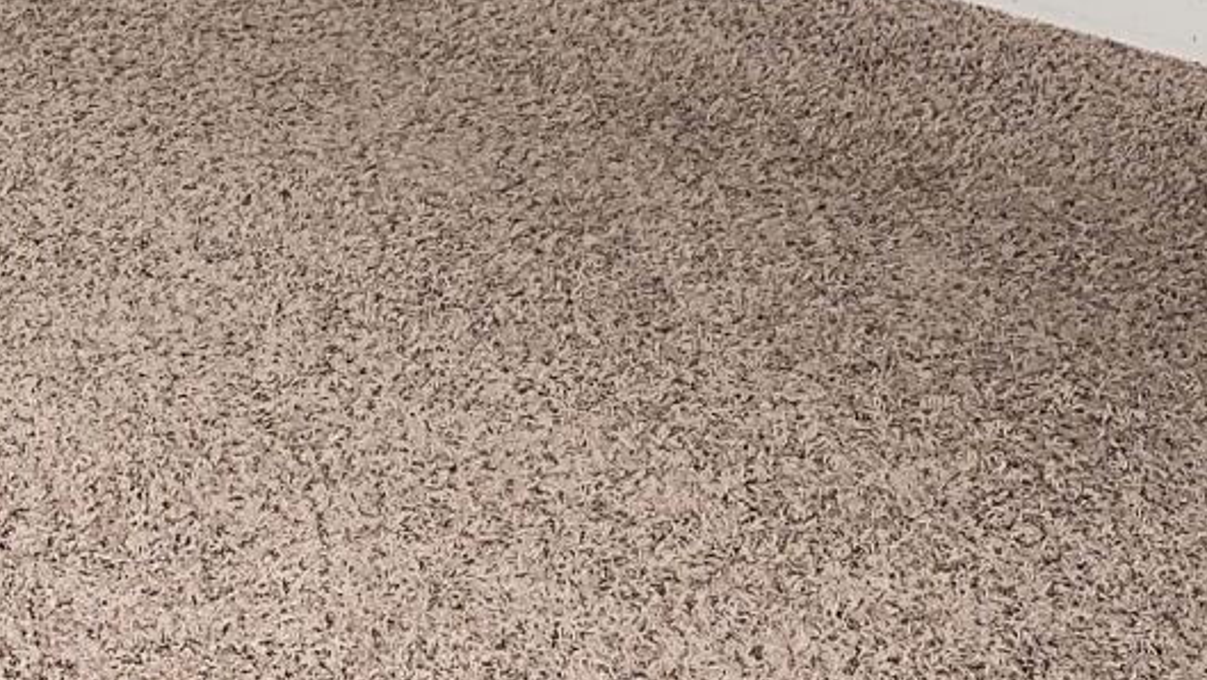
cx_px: -139
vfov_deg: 11.5
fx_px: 2849
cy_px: -888
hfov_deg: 22.5
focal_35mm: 89
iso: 200
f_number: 5
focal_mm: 15
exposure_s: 1/125
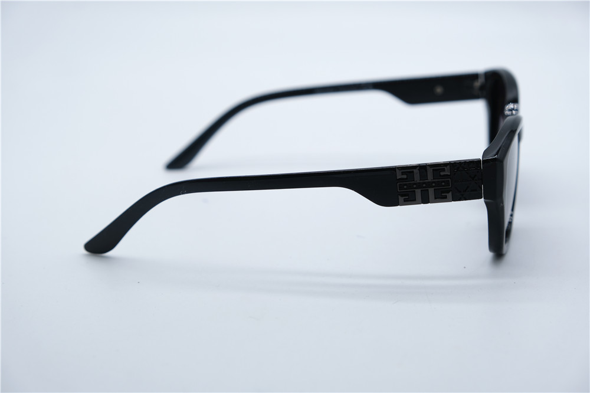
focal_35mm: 69
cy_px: 196
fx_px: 1130
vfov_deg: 19.7
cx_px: 295
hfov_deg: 29.3
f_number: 5.6
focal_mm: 46.3
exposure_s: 1/220
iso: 160
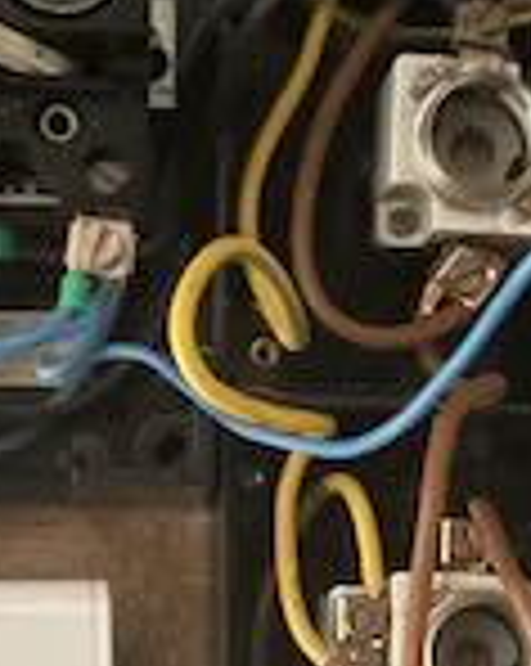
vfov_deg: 16.8
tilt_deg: -1.2
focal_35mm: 110
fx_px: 2165
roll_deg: -0.3
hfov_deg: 13.9
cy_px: 774
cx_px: 396
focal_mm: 4.2
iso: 1000
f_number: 1.6
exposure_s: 1/4
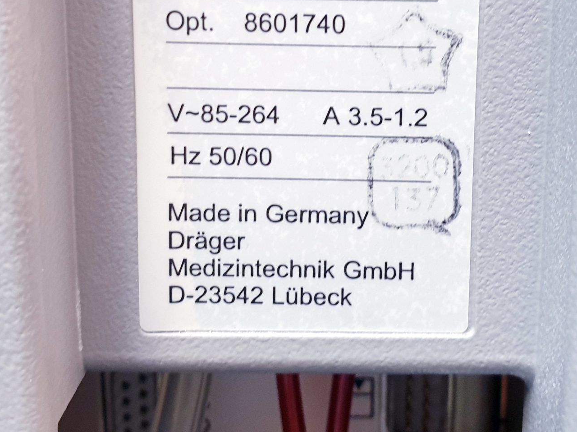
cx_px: 330
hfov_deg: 36.7
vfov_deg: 27.6
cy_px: 103
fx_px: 867
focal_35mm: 52
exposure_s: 1/33
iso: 320
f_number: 2.4
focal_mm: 4.3
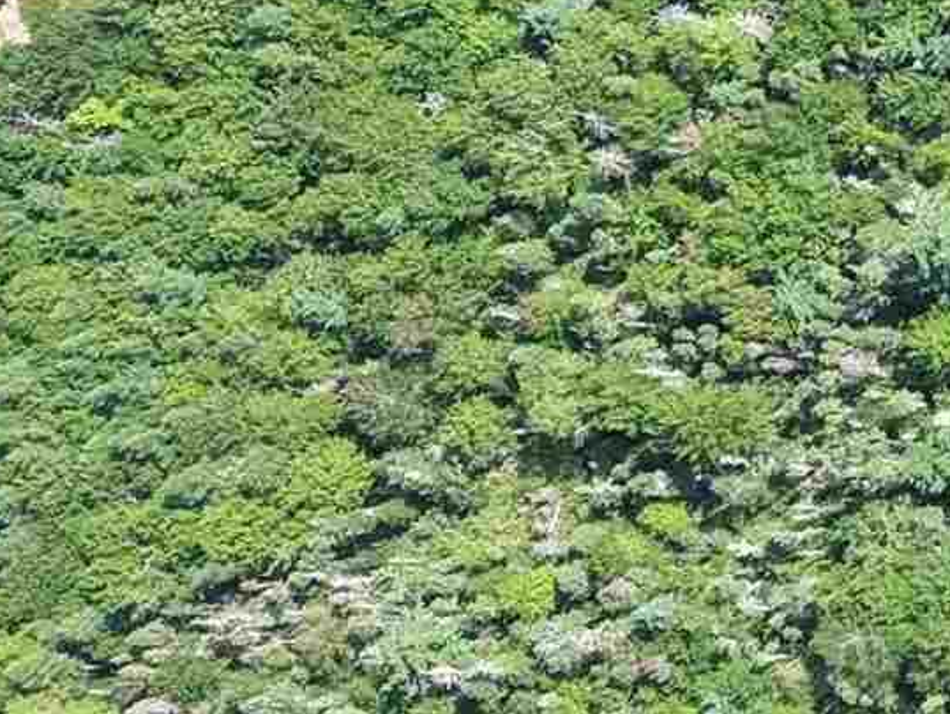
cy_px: -133
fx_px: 3761
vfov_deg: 10.7
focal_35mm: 137
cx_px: 2326
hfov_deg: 11.6
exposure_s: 1/1000
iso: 100
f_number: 1.8
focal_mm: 8.67
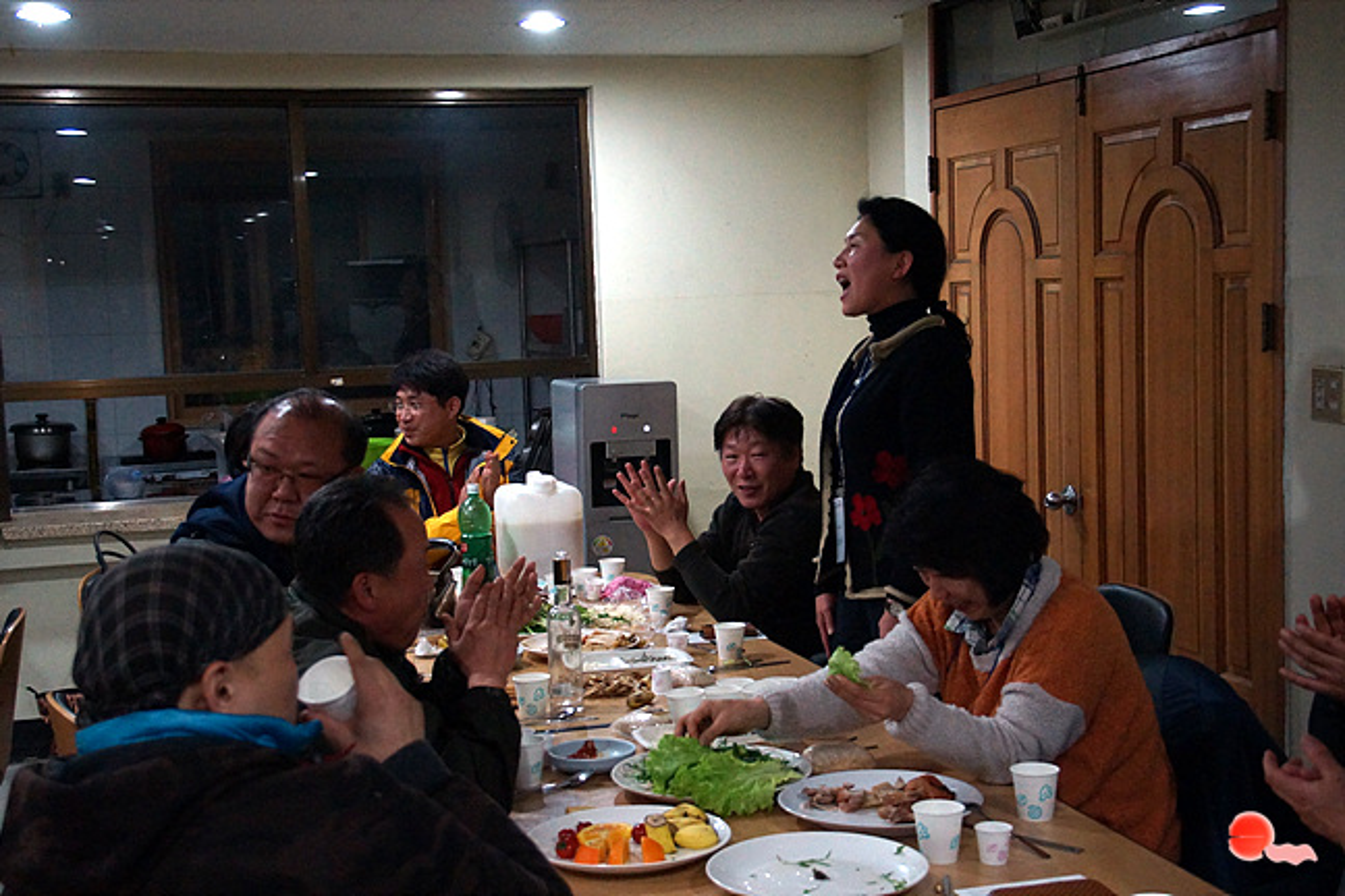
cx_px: 672
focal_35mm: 46
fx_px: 1737
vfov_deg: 28.9
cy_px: 448
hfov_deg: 42.3
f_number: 4.5
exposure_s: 1/100
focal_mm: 31
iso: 3200
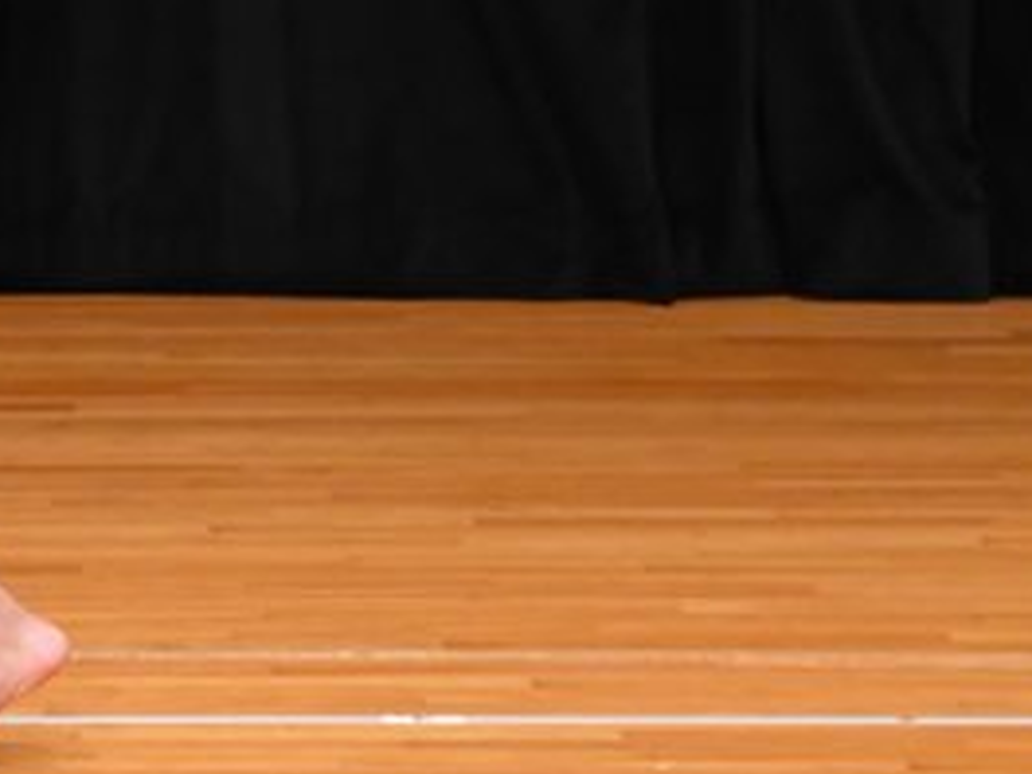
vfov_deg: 2.0
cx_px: -405
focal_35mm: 761
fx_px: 22688
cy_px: 27
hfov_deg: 2.6
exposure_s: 1/400
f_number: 5.6
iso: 3200
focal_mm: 180
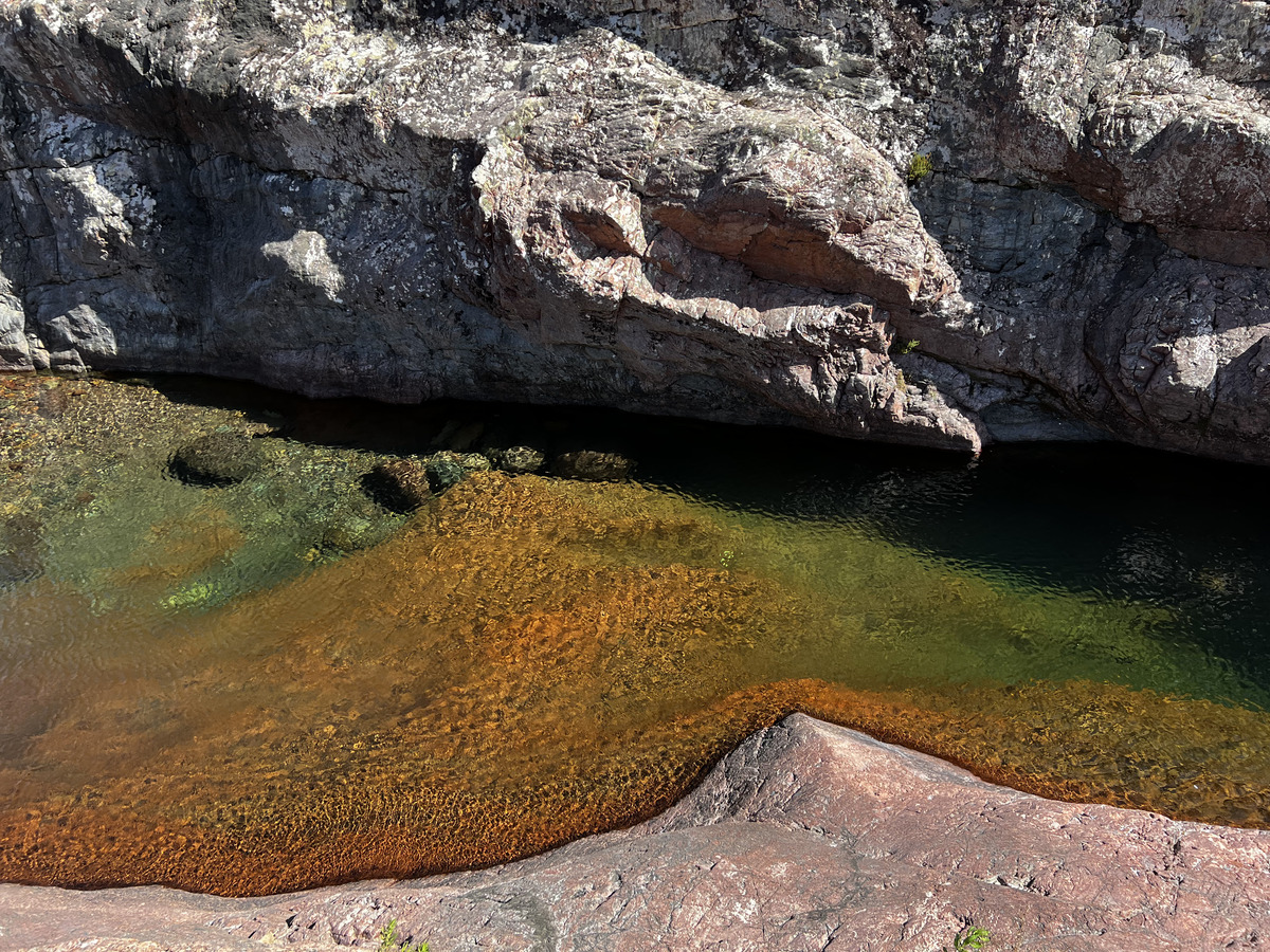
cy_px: 476
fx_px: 954
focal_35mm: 26
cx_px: 635
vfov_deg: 53.1
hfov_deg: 67.3
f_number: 1.5
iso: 50
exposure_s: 1/949
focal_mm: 5.7
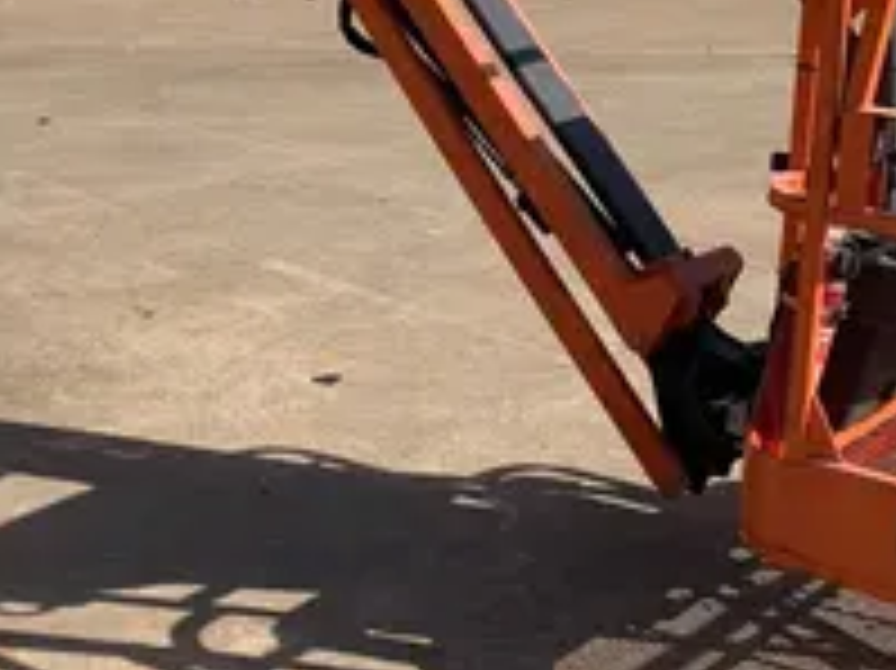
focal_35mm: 72
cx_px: 243
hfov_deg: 26.8
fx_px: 1863
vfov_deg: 20.4
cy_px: 236
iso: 25
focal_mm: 4.25
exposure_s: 1/2833
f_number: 1.8
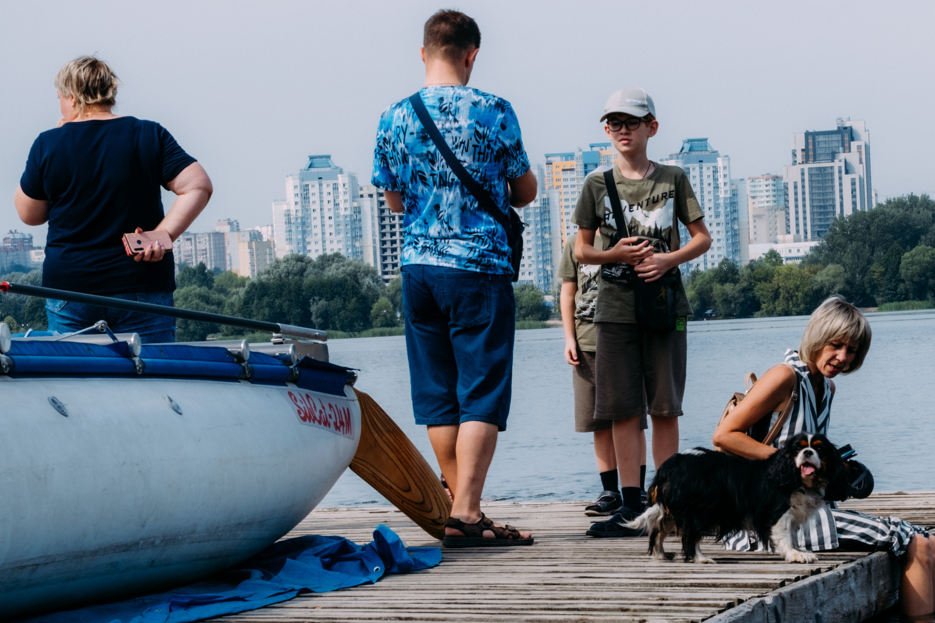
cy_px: 368
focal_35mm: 136
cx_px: 623
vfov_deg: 10.1
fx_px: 3532
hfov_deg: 15.1
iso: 160
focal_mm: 67.1
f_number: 13
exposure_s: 1/125
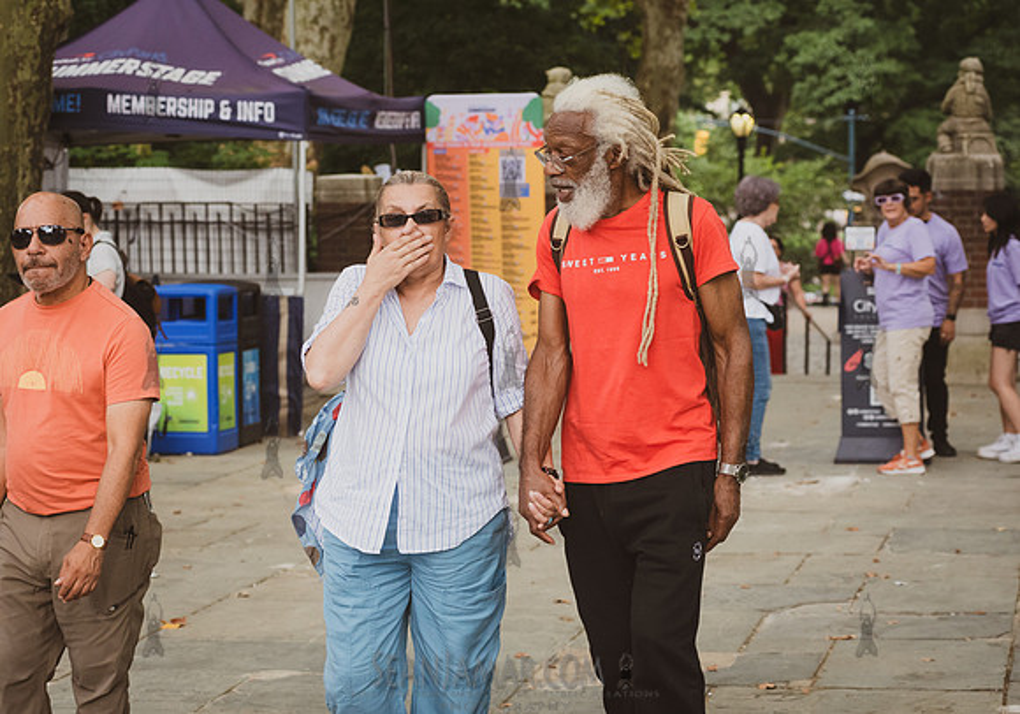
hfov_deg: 23.0
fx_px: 2505
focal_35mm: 87
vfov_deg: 16.2
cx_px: 511
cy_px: 375
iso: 2000
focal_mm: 80
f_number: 5
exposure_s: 1/1250
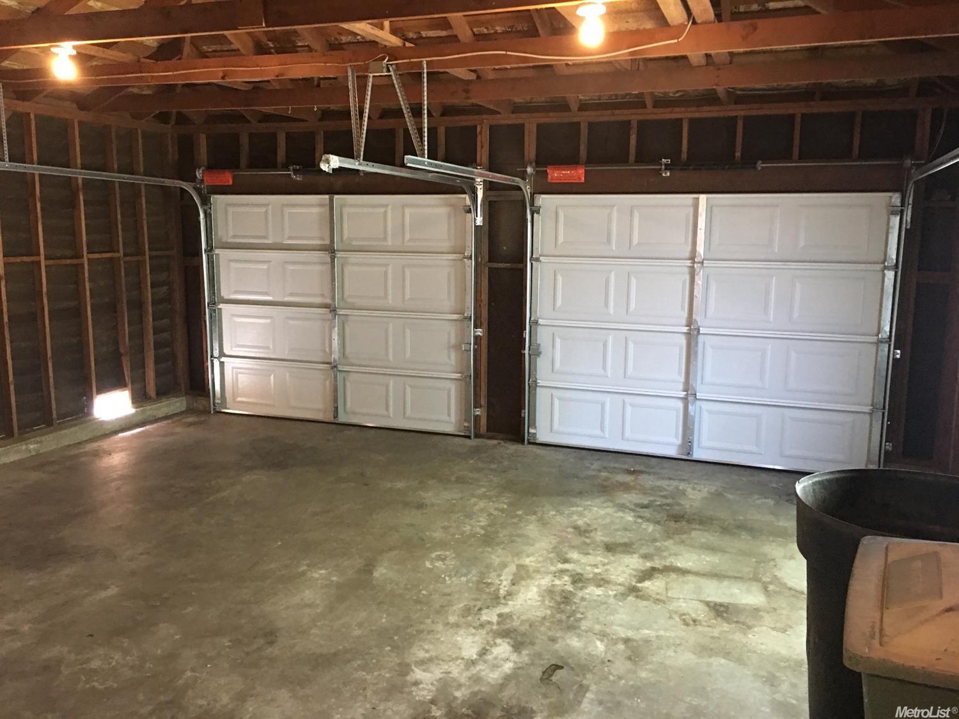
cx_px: 480
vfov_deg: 48.2
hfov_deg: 61.7
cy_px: 360
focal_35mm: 29
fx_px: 803
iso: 64
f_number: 2.2
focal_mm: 4.15
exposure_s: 1/4
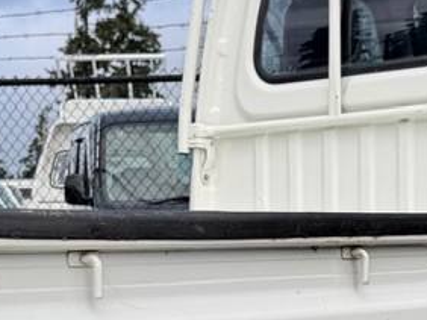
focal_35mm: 109
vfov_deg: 13.1
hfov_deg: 18.1
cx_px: 244
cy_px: 406
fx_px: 1343
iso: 80
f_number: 1.78
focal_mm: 6.76
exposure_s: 1/1174
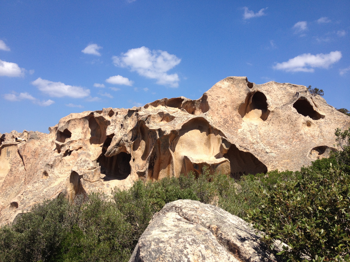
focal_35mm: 35
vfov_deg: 40.7
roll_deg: -2.3
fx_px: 354
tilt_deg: +1.2
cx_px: 175
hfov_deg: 52.6
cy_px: 131
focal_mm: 4.28
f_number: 2.4
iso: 50
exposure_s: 1/1905
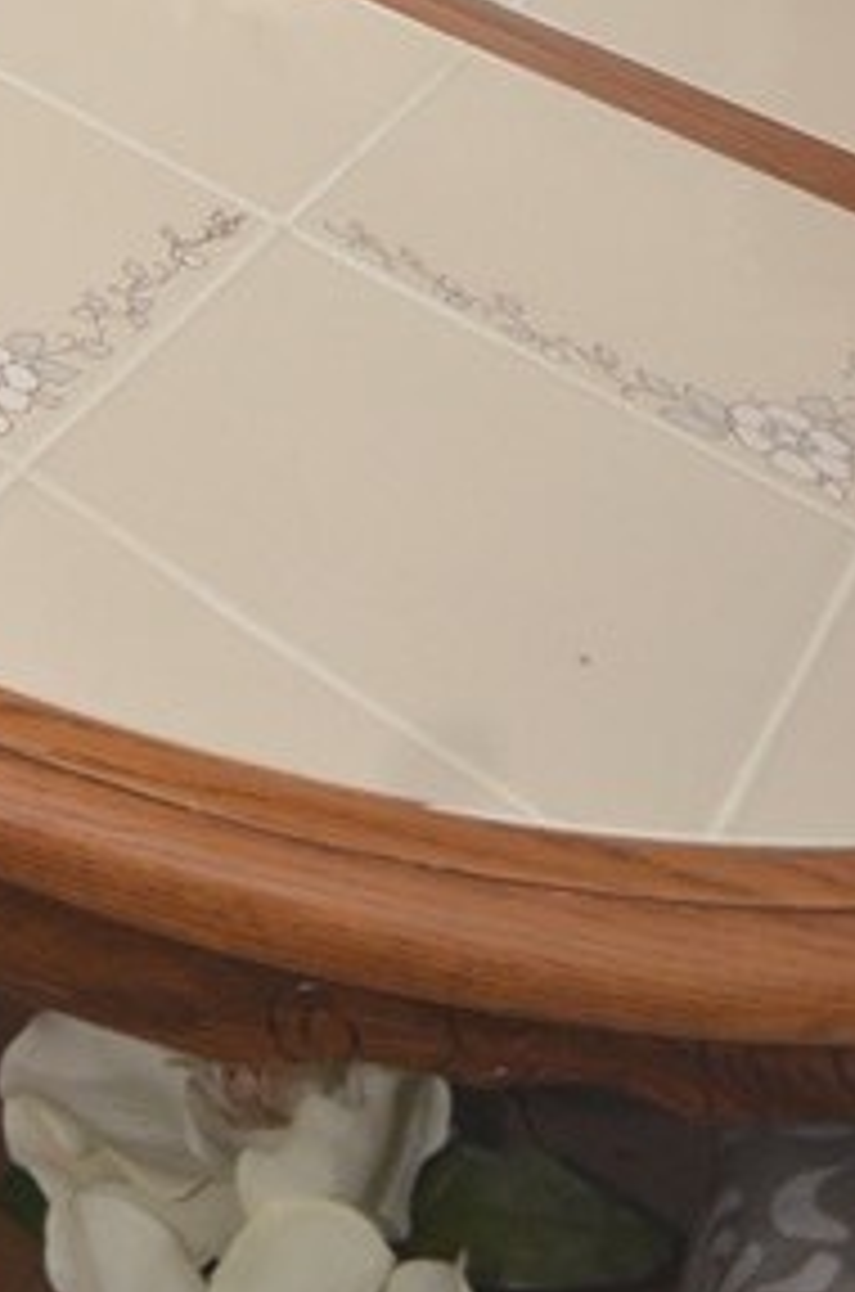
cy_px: -1101
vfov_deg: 21.2
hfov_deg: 18.0
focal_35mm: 57
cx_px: -749
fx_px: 2040
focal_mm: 10
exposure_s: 1/60
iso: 800
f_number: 4
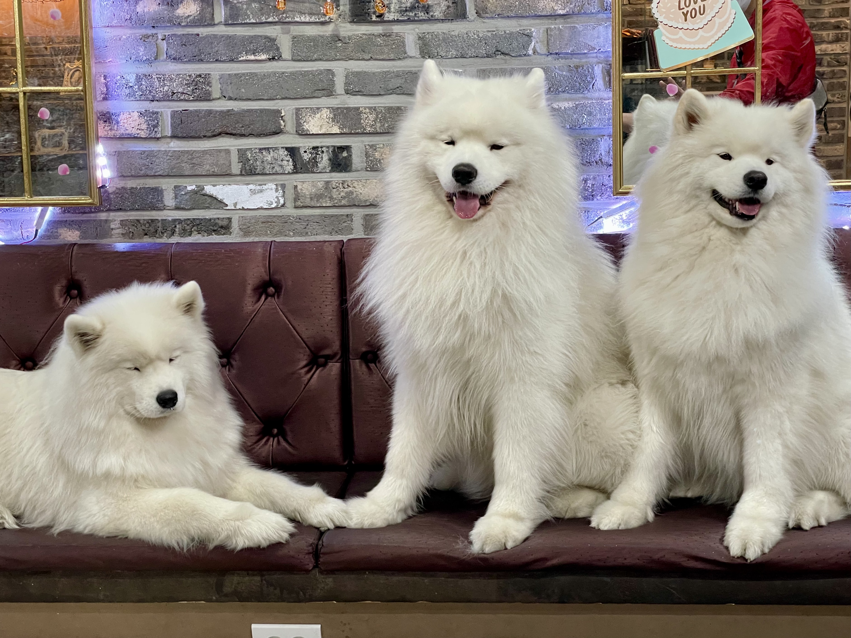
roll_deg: -2.0
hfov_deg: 36.8
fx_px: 1278
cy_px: 319
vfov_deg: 28.0
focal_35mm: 52
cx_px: 426
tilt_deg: -7.3
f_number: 2
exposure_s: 1/60
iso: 250
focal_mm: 6
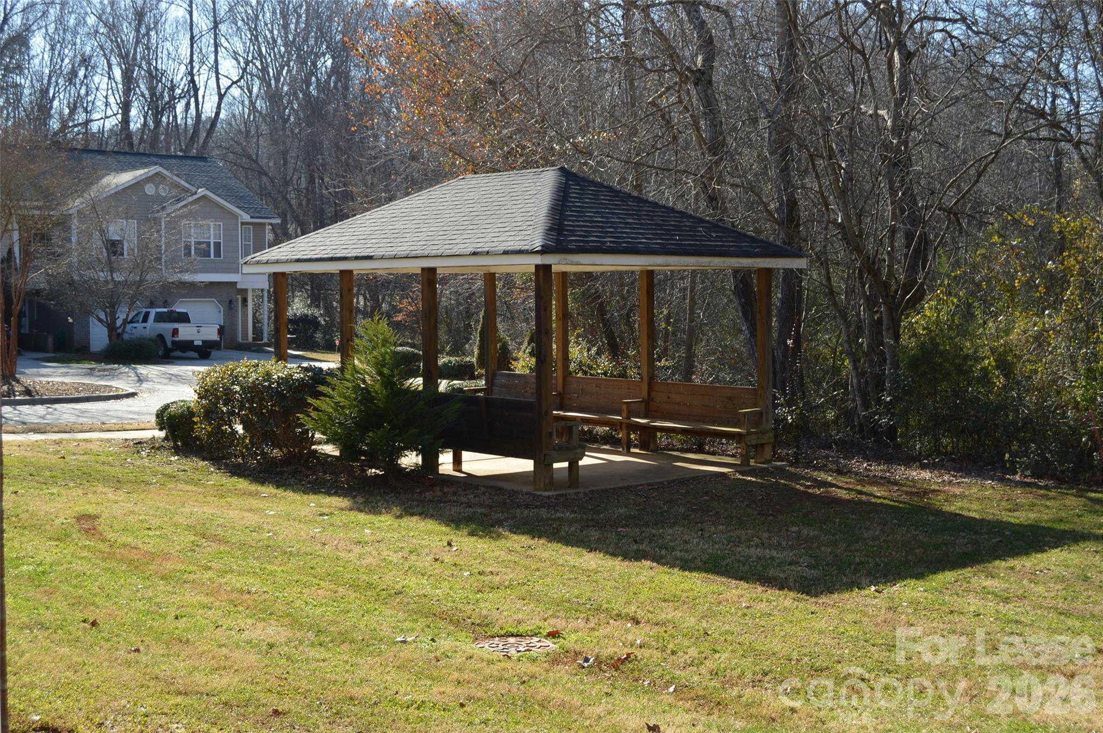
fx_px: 1377
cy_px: 366
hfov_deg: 43.6
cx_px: 552
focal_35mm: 45
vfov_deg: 29.8
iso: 100
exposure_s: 1/160
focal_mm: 30
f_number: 6.3
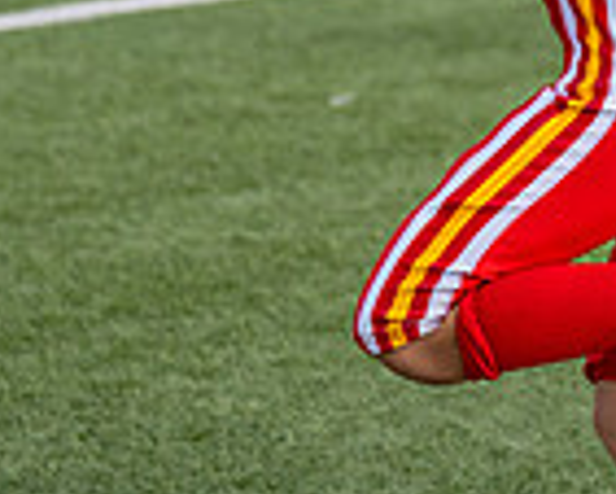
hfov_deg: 6.7
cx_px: 858
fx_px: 5236
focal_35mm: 287
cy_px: -121
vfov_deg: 5.4
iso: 320
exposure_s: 1/2500
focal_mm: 70
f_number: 2.8
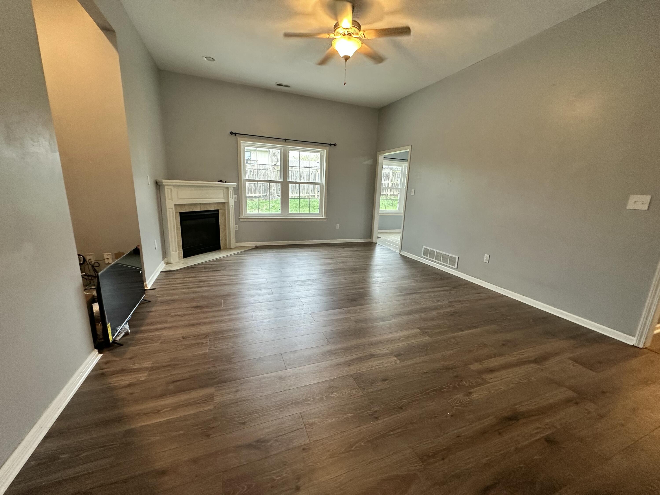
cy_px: 248
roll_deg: -2.4
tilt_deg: -12.1
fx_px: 267
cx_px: 330
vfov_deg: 85.7
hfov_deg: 102.1
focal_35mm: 14
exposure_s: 1/60
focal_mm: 2.22
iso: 250
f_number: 2.2
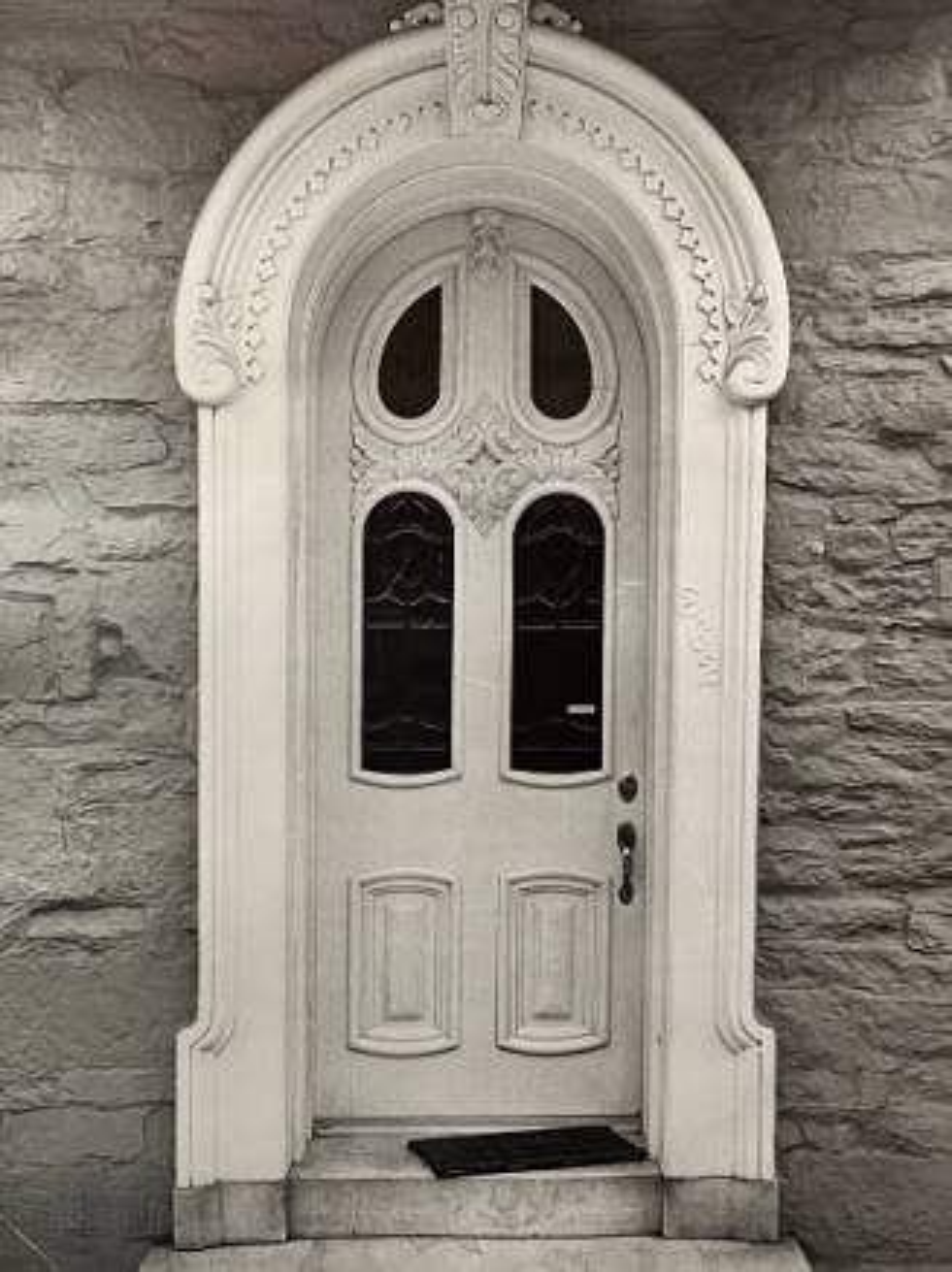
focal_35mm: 26
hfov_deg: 53.0
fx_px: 955
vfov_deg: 67.3
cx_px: 476
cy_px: 636
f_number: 1.6
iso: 125
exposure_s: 1/70
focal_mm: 5.1
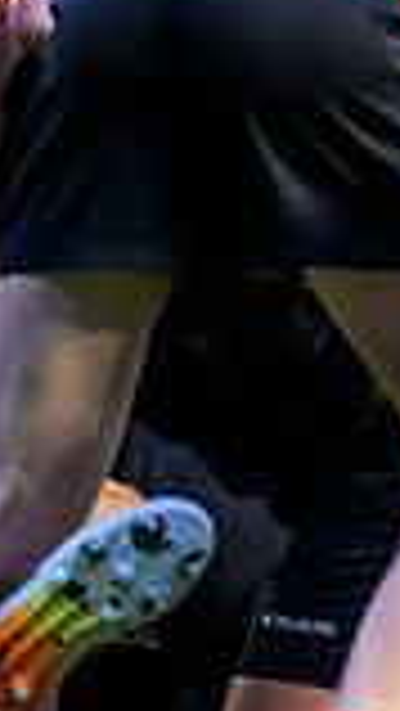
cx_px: 1187
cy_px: 47
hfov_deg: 0.8
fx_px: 28988
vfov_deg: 1.4
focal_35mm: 1539
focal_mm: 400
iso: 8000
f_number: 4
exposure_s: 1/1000
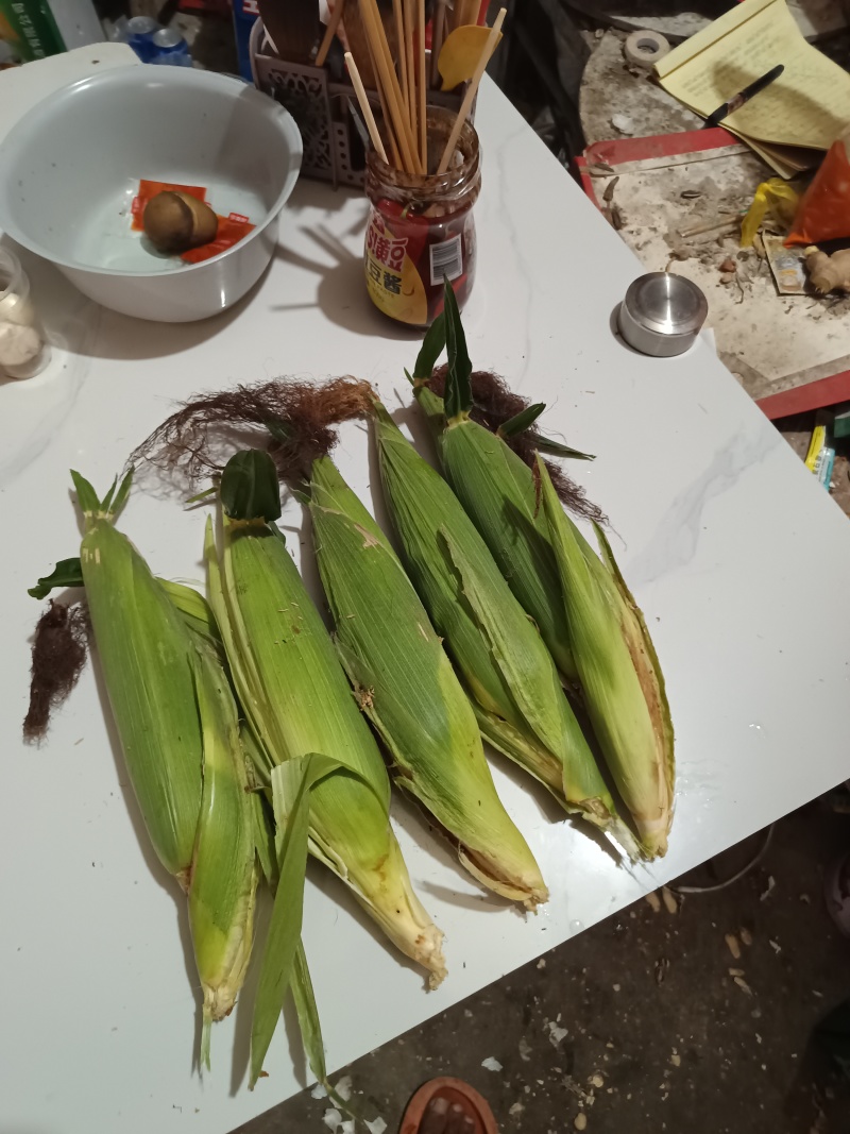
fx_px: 786
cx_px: 425
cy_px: 567
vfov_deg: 71.6
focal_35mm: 24
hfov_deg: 56.8
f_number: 1.7
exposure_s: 1/20
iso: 2249
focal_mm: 5.31
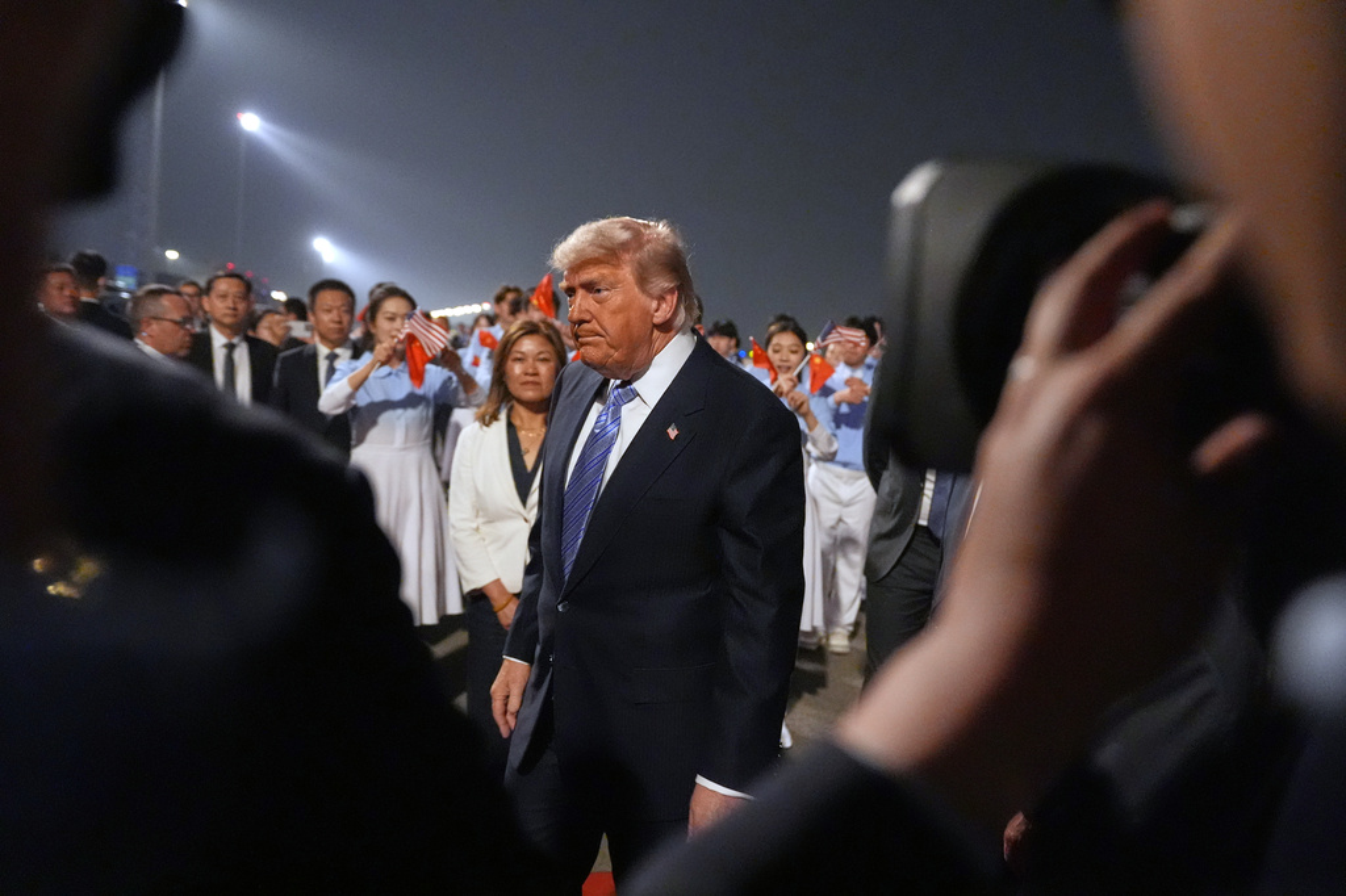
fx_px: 1159
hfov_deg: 60.3
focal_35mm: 31
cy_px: 448
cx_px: 673
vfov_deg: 42.3
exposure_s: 1/200
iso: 10000
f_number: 2.8
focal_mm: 31
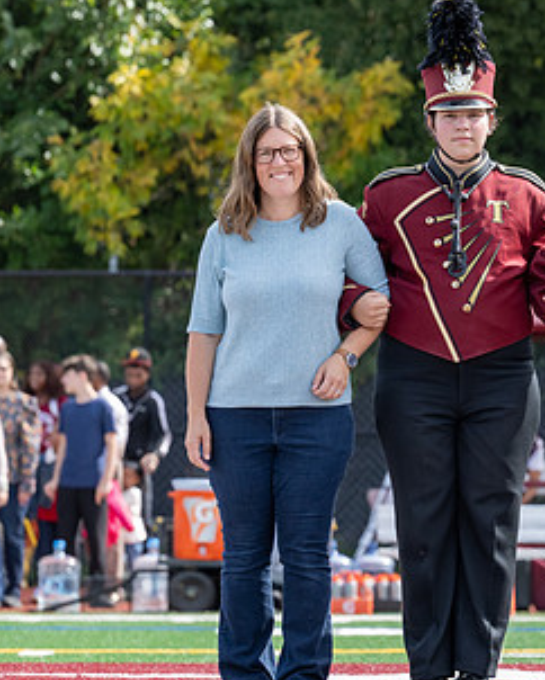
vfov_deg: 4.8
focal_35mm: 401
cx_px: 662
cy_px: 352
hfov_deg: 3.9
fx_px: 8077
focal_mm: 175
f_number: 5.6
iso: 560
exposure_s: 1/1000
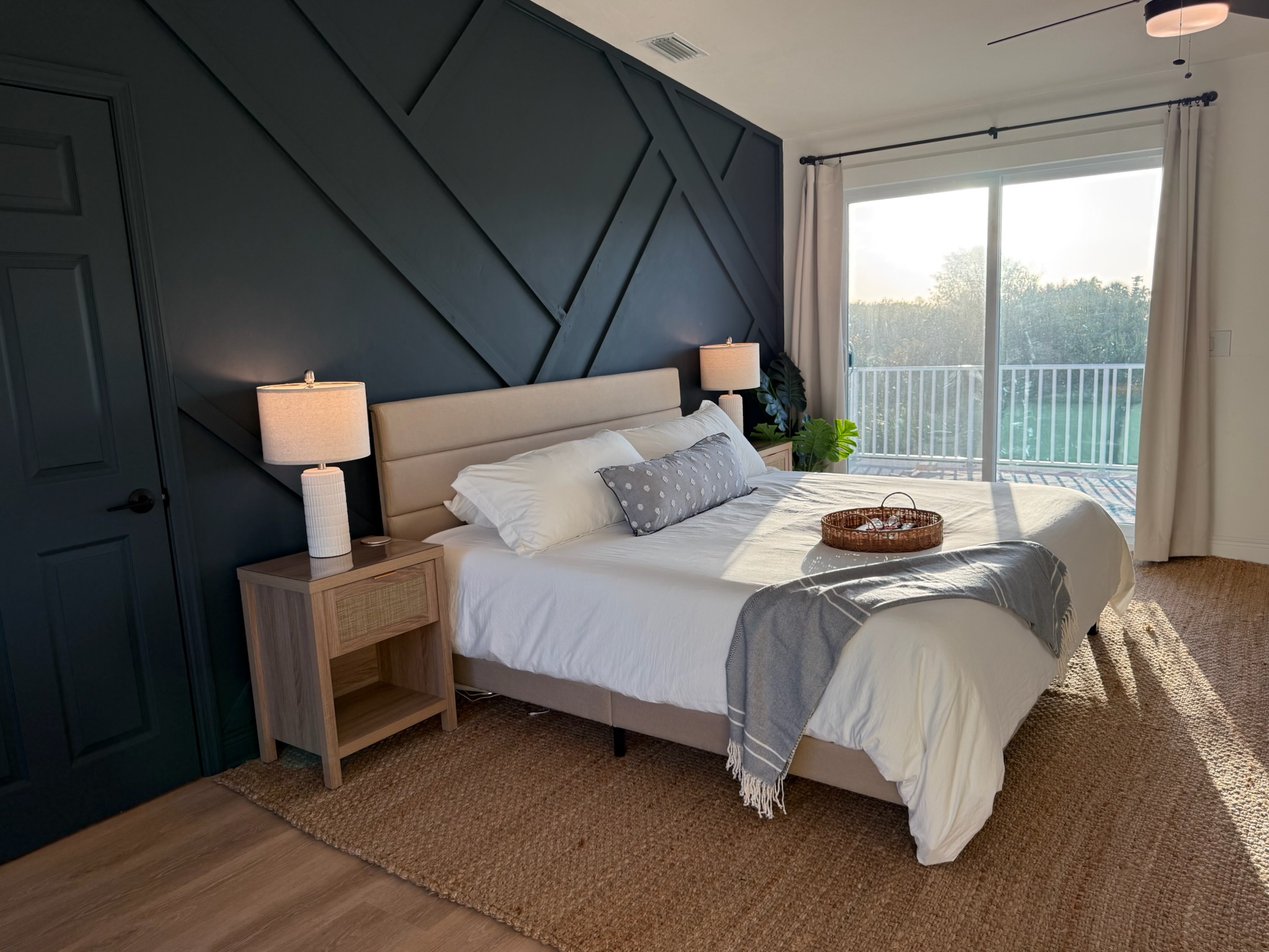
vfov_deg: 56.8
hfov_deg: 71.6
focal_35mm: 24
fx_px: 880
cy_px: 476
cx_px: 634
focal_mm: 6.76
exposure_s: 1/448
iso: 100
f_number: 1.78
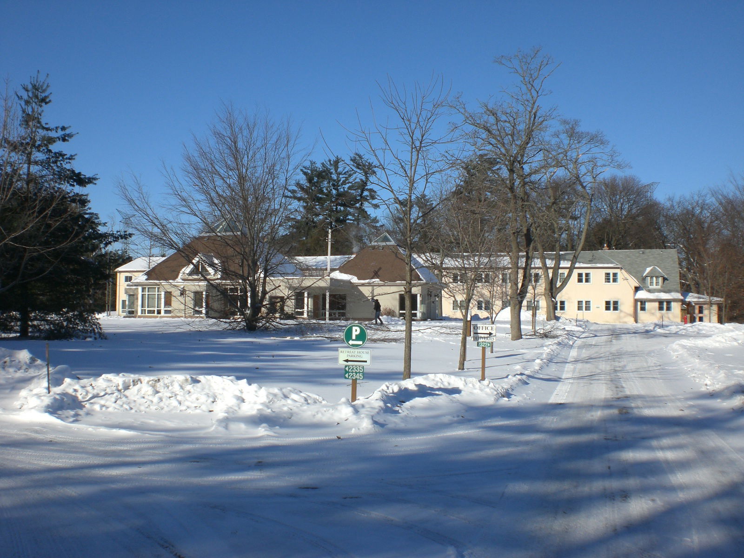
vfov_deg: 37.7
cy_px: 279
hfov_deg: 49.0
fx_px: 817
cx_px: 372
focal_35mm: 38
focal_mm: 6.3
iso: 50
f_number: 4.4
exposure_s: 1/800
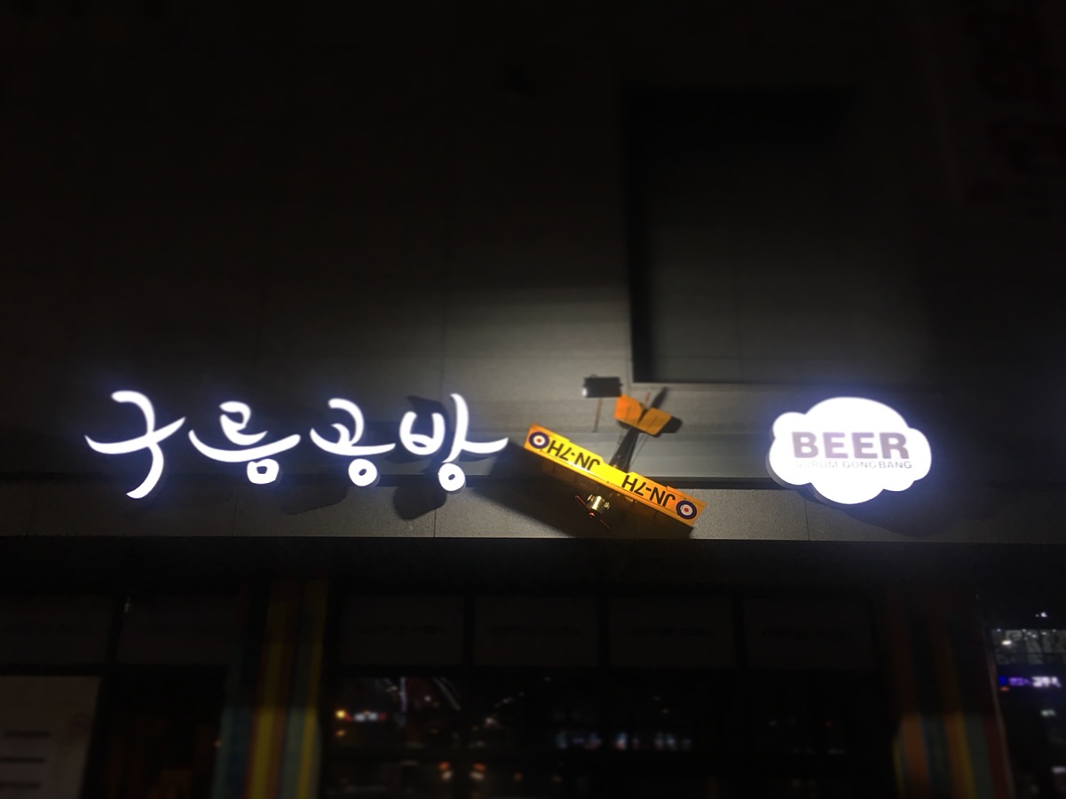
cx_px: 533
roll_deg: +0.2
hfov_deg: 61.7
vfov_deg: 48.2
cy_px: 400
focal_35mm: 29
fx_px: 893
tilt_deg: +21.4
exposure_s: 1/30
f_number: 2.2
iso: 25
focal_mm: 4.15
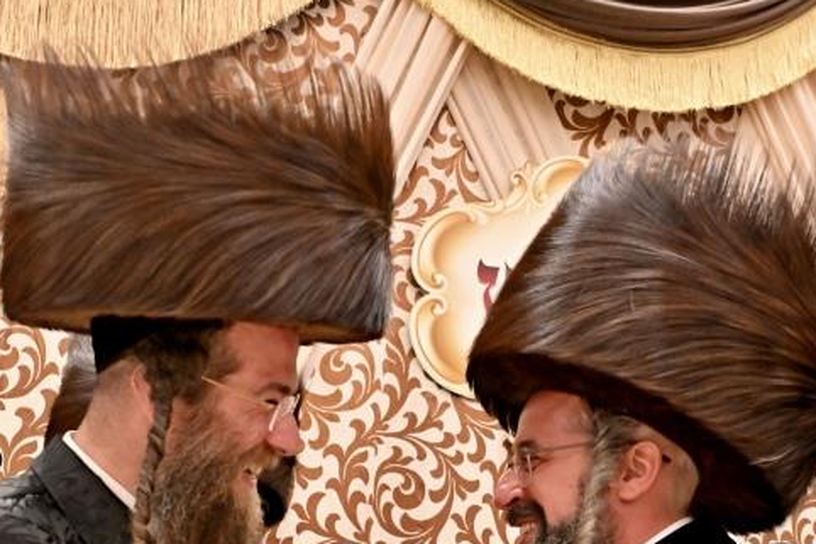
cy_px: 543
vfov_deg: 25.2
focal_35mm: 51
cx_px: 364
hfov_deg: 38.8
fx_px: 1156
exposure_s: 1/200
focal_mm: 24
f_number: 4
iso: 1600
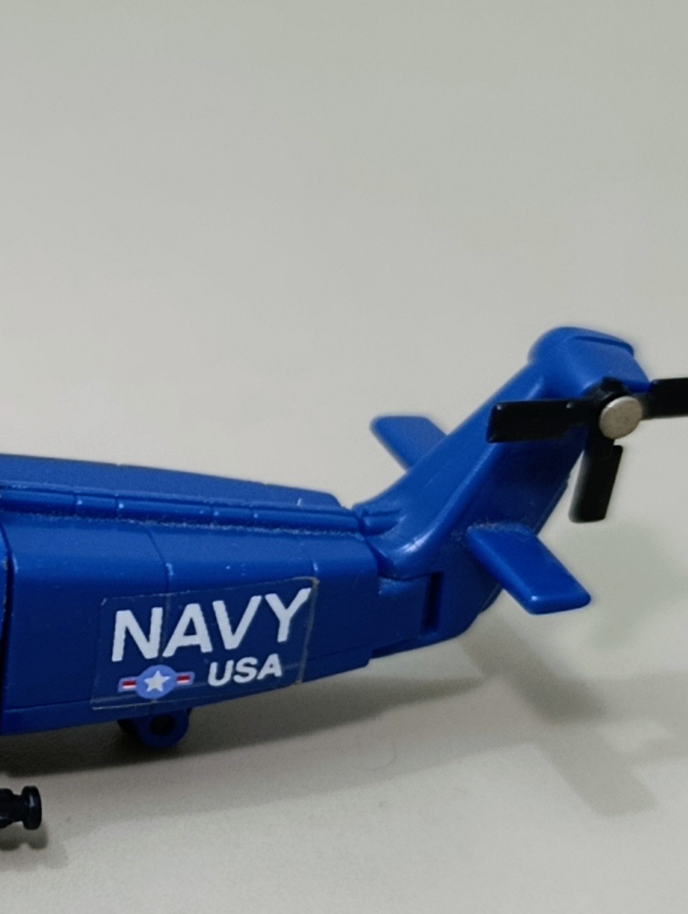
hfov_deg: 18.8
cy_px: 565
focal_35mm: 76
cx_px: -37
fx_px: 2009
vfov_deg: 25.6
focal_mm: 6.11
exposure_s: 1/33.3
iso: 1060
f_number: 1.65
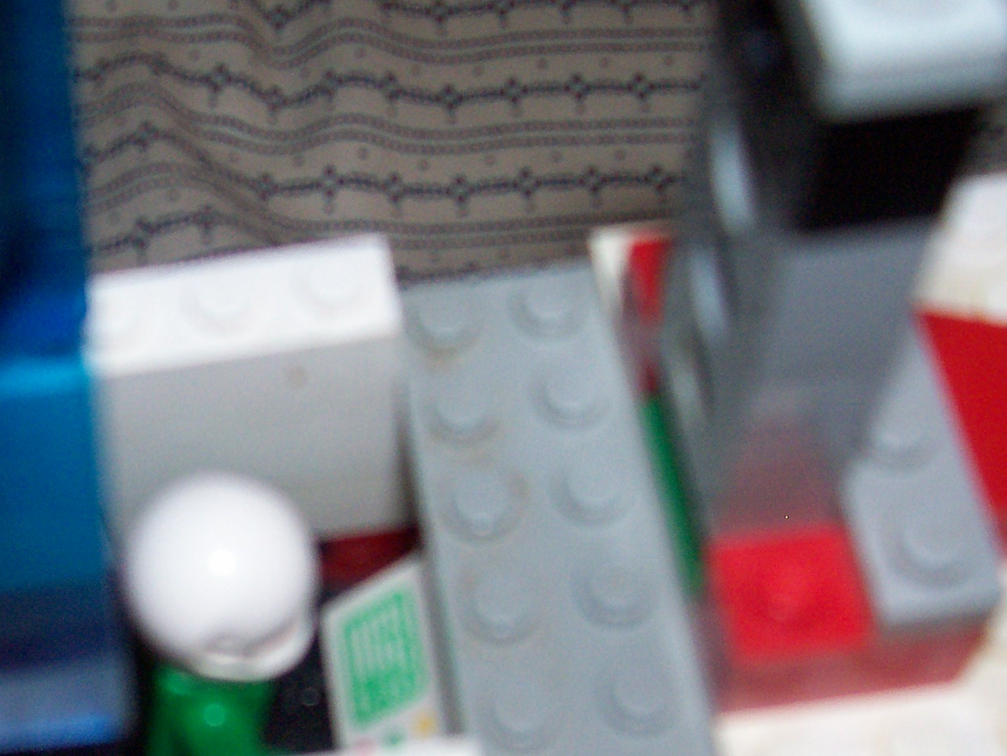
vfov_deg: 23.3
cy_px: 597
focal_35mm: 62
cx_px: 171
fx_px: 1804
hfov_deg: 30.3
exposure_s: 1/112
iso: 140
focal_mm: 5.6
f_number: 2.7
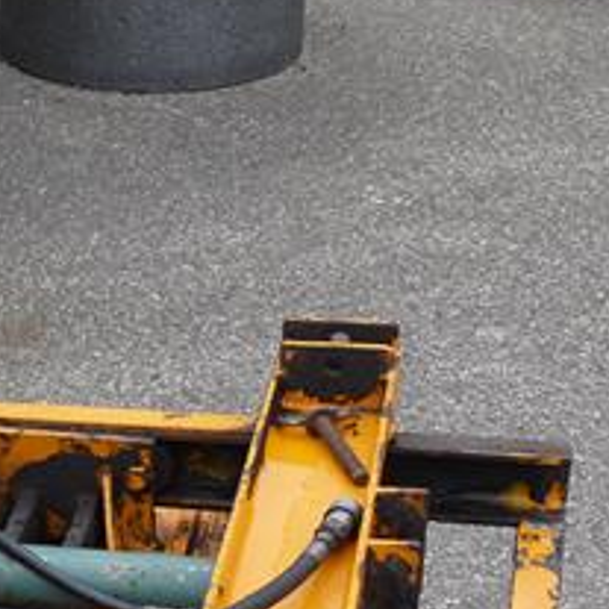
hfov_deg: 15.9
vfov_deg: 16.5
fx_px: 2070
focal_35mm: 104
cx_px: -188
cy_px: 571
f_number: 5.6
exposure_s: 1/200
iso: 100
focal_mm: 19
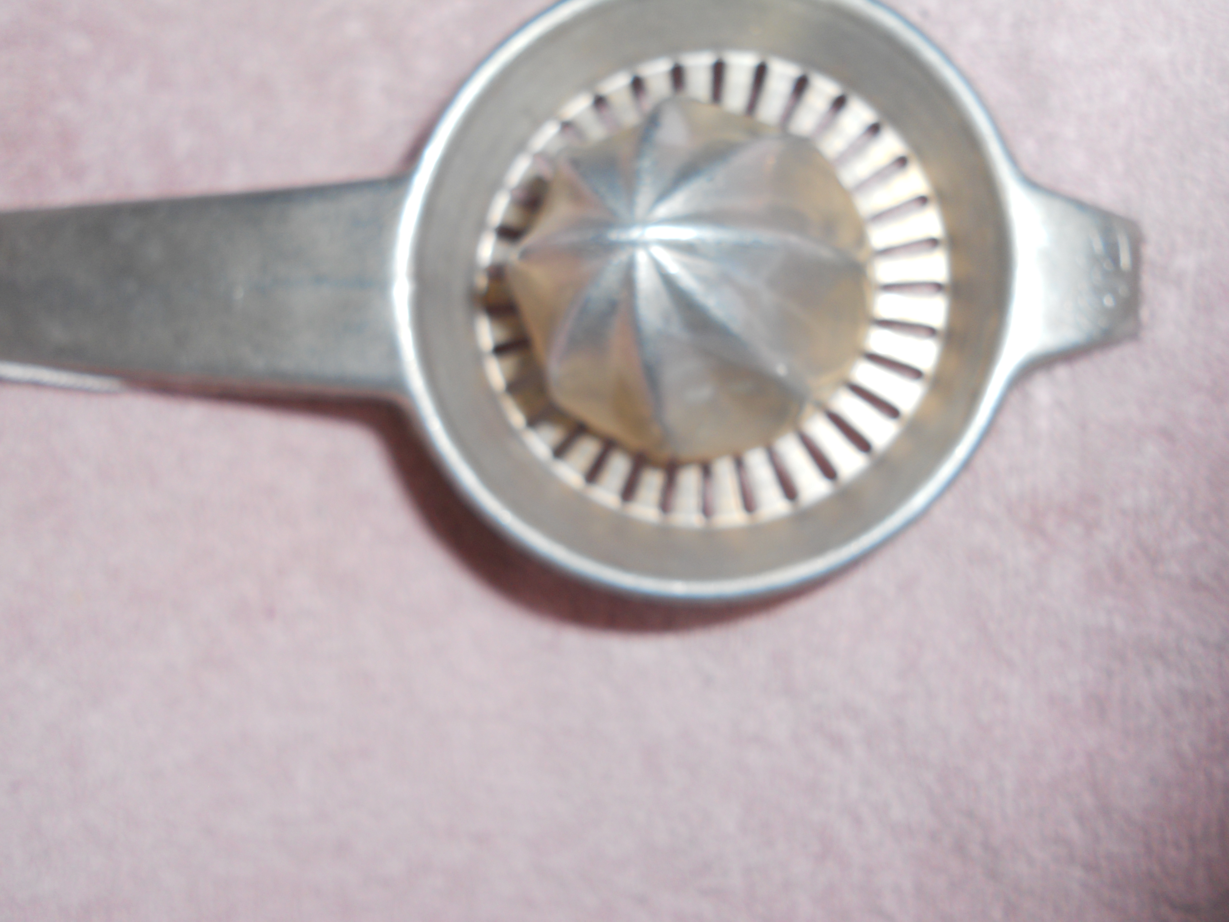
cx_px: 614
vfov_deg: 44.2
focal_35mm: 32
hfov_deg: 56.8
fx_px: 1136
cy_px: 461
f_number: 8.8
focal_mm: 5.8
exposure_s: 1/25
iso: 80
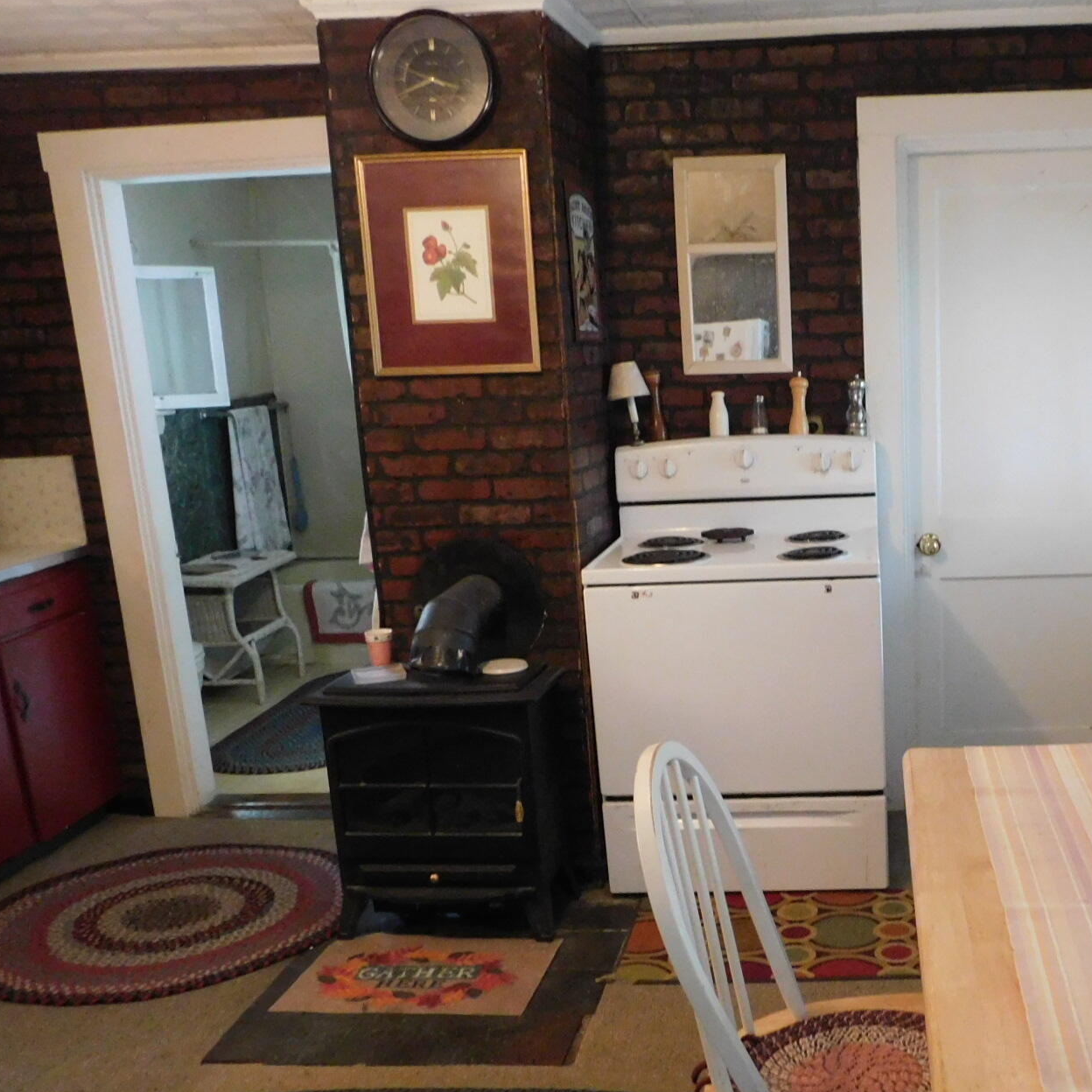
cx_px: 806
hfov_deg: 43.6
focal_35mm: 37
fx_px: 1321
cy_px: 705
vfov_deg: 44.4
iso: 500
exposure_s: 1/8
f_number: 3
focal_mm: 4
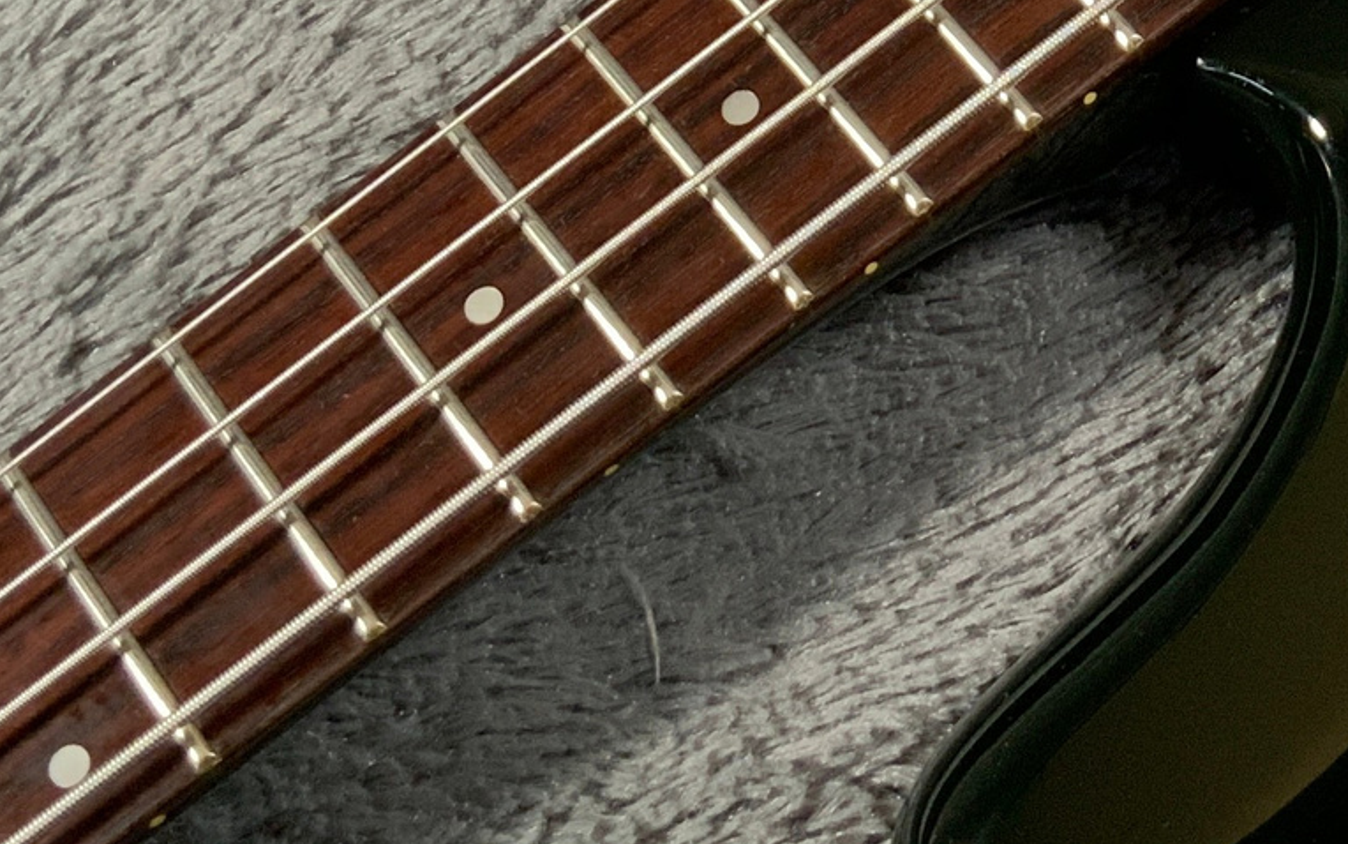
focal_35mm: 103
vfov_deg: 12.2
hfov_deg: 19.4
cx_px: 1466
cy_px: -387
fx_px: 3785
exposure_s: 1/78
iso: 64
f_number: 1.8
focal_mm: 3
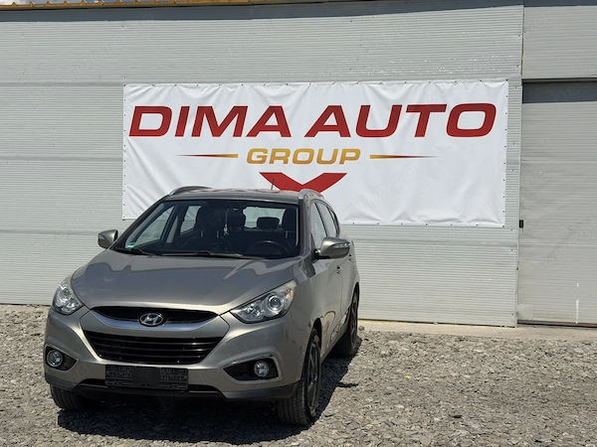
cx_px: 298
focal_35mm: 48
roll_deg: -1.0
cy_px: 224
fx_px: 828
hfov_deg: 39.7
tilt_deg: -1.3
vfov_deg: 30.3
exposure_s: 1/13333
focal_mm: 6.76
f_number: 1.78
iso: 64
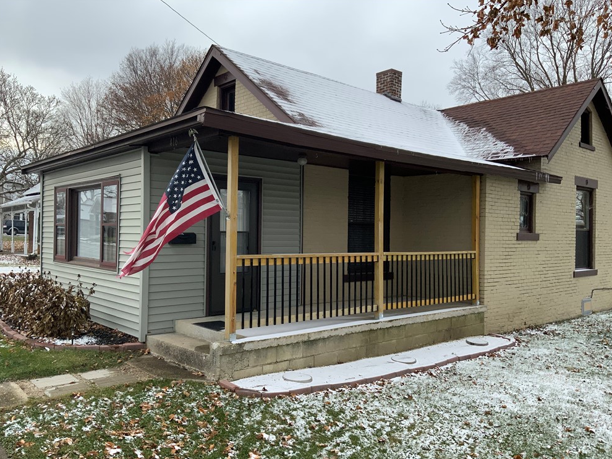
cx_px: 313
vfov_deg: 46.8
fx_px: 530
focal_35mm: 30
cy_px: 236
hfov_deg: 60.0
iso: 16
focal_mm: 3
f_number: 1.8
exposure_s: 1/829
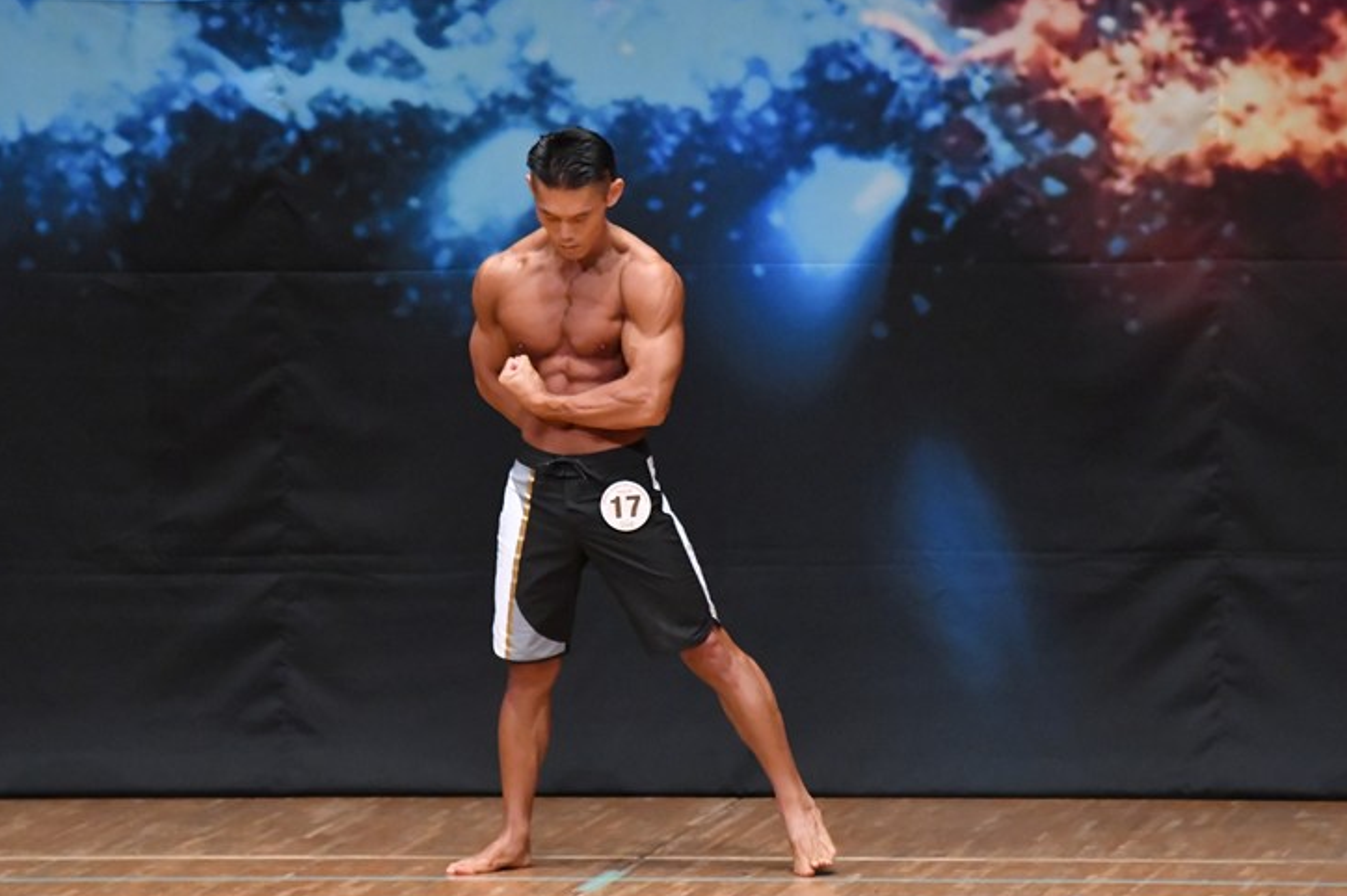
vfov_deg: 4.1
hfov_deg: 6.1
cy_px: 459
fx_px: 12603
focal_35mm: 337
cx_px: 643
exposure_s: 1/400
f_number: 5.6
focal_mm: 210
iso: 8000
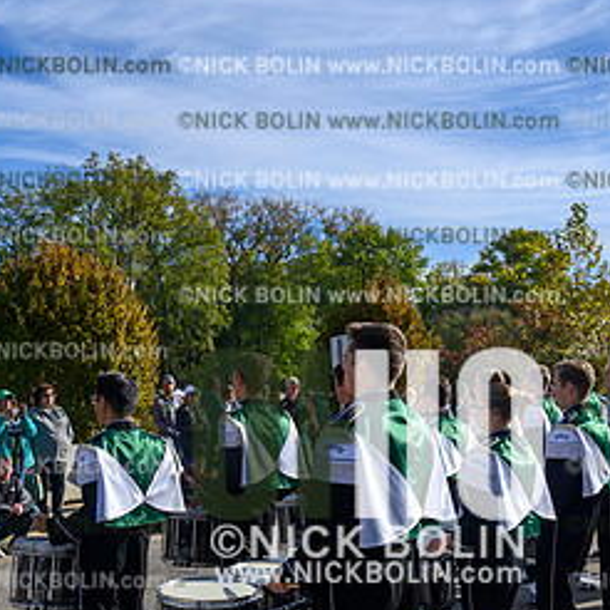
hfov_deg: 35.2
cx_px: 367
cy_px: 466
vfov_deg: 34.5
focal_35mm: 48
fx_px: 957
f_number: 5
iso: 200
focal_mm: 24
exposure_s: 1/3200
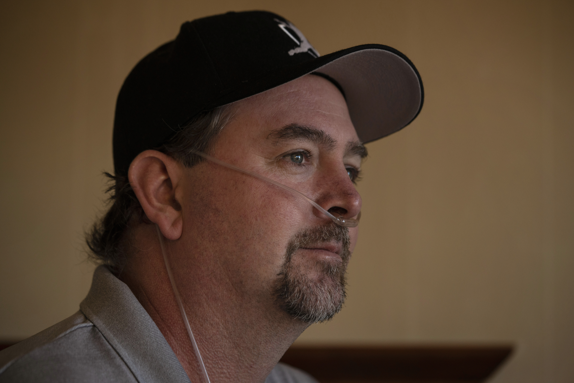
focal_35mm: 90
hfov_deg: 22.6
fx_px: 1435
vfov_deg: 15.2
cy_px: 192
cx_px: 287
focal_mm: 90
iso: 800
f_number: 3.5
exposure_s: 1/60
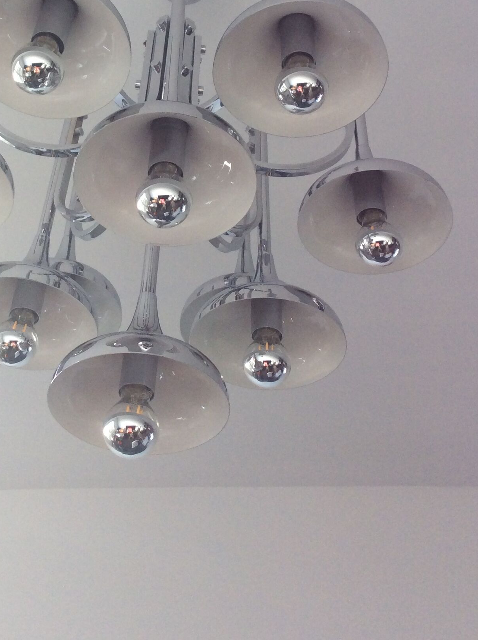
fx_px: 941
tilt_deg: +47.0
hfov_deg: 28.3
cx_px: 156
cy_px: 149
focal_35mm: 51
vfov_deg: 36.5
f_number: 2.4
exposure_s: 1/100
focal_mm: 3.3
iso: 50
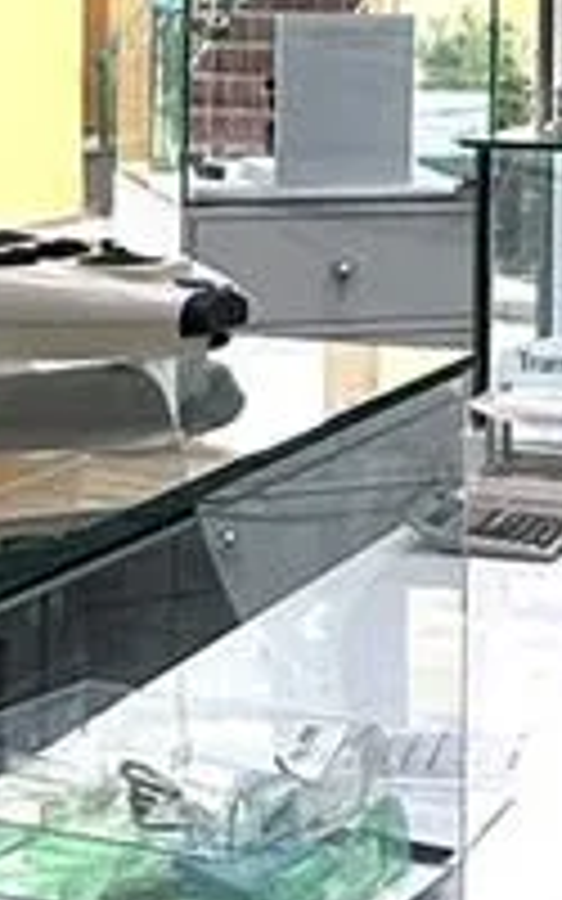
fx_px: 2181
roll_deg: -1.0
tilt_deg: -2.6
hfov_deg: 14.1
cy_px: 86
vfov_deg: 22.7
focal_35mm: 89
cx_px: 710
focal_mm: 2.22
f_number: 2.2
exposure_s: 1/120
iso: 160
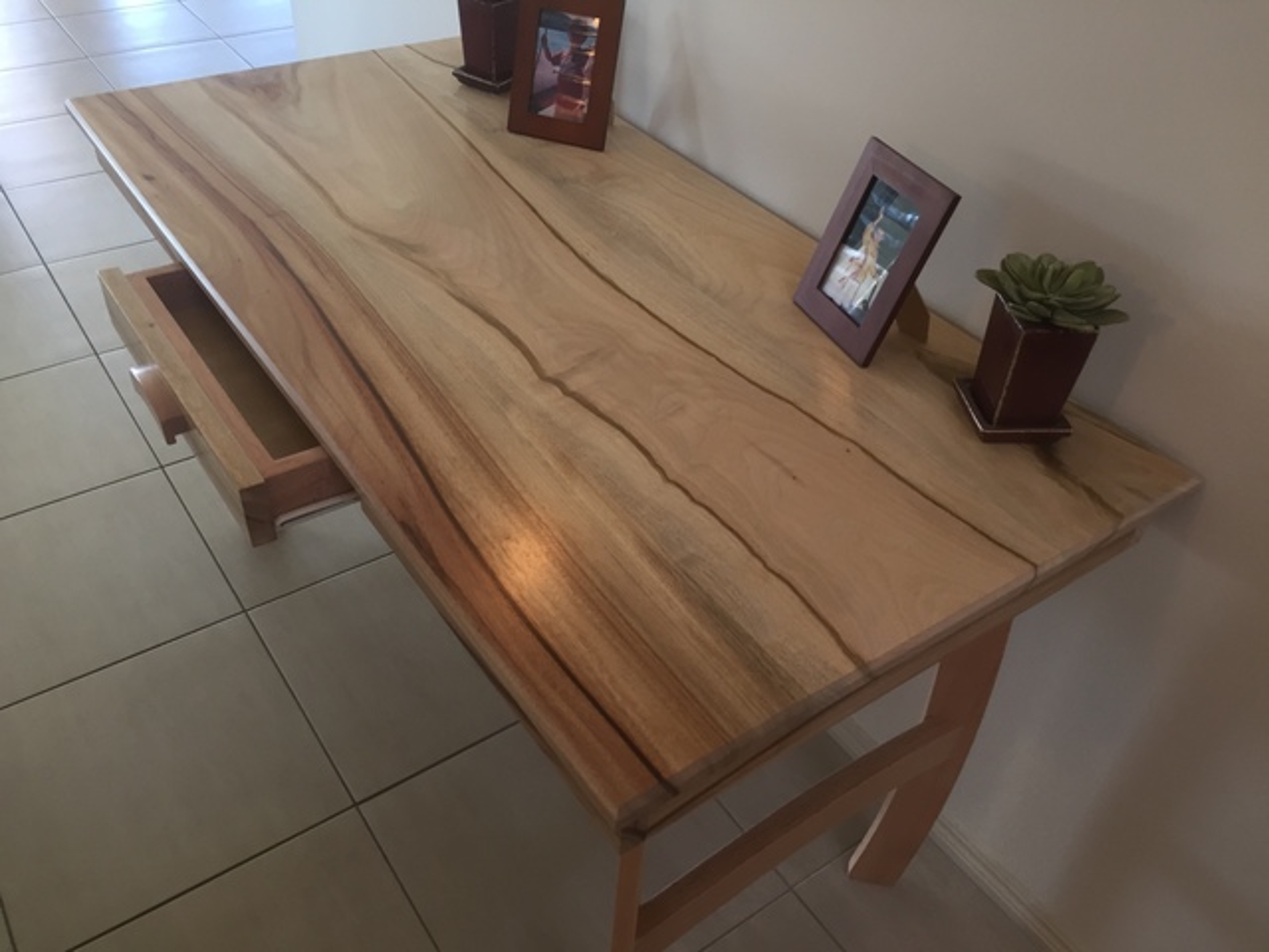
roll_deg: -4.4
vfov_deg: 48.2
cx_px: 634
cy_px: 476
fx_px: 1063
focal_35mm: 29
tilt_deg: -39.3
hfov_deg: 61.7
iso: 64
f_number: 2.2
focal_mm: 4.15
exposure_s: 1/30
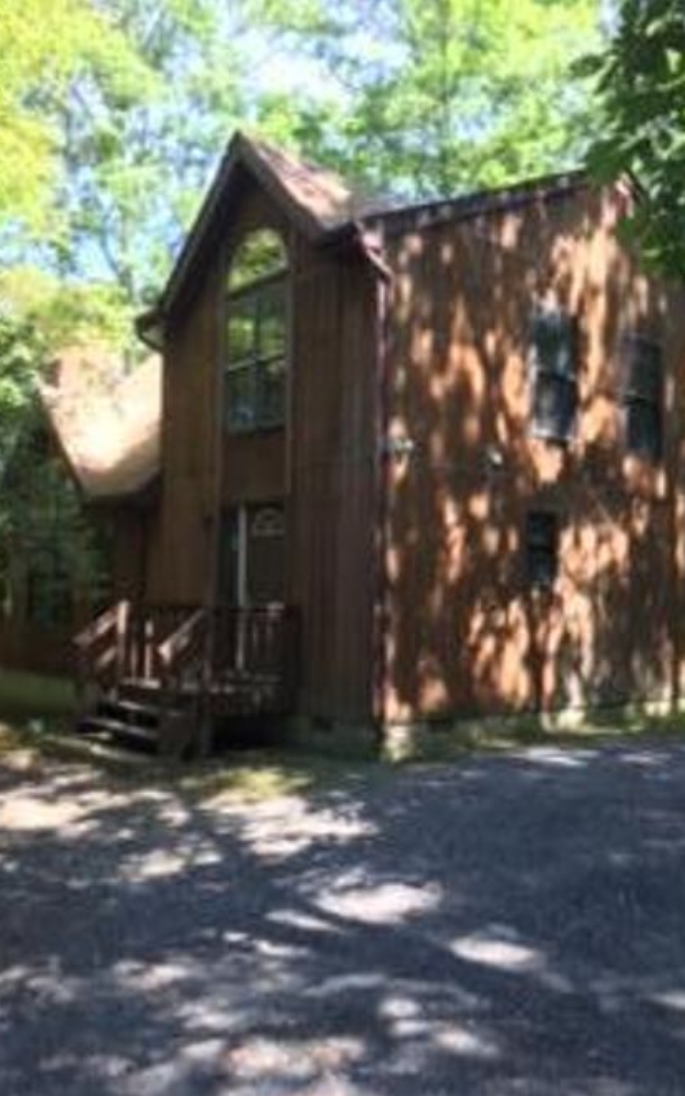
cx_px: 338
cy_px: 550
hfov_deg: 40.6
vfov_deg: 61.2
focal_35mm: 31
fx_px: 926
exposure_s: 1/120
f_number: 2.2
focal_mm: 4.15
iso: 40
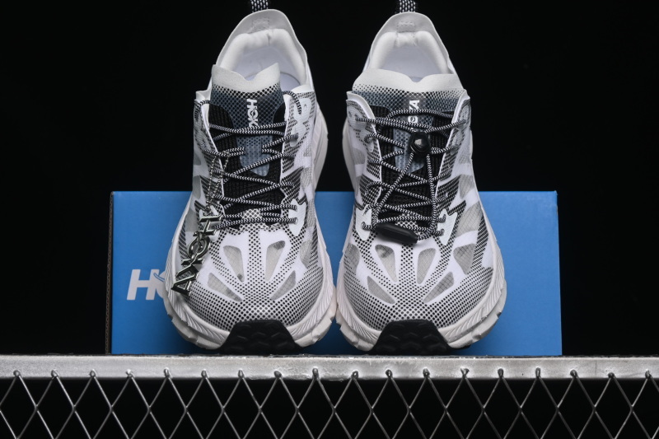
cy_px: 220
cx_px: 330
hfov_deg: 27.0
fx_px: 1373
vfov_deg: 18.2
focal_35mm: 75
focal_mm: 50
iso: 160
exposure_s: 1/60
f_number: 7.1
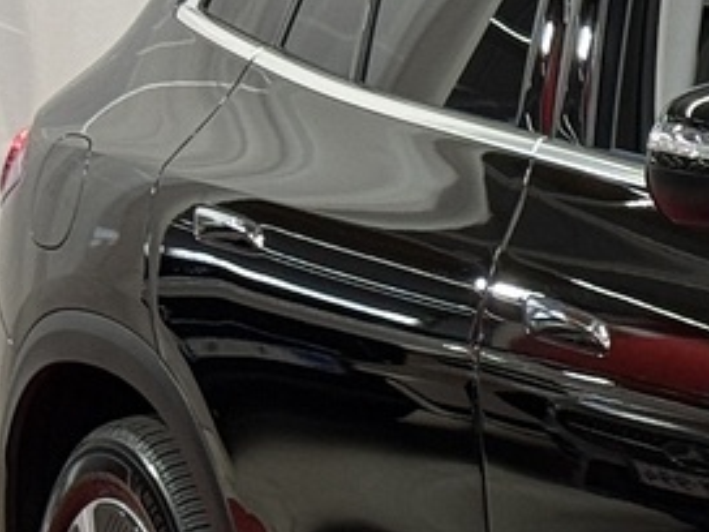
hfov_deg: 7.4
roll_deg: +0.3
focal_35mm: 254
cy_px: 480
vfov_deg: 5.8
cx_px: 1572
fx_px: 5202
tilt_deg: -6.4
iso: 64
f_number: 1.78
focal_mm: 6.76
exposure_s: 1/102
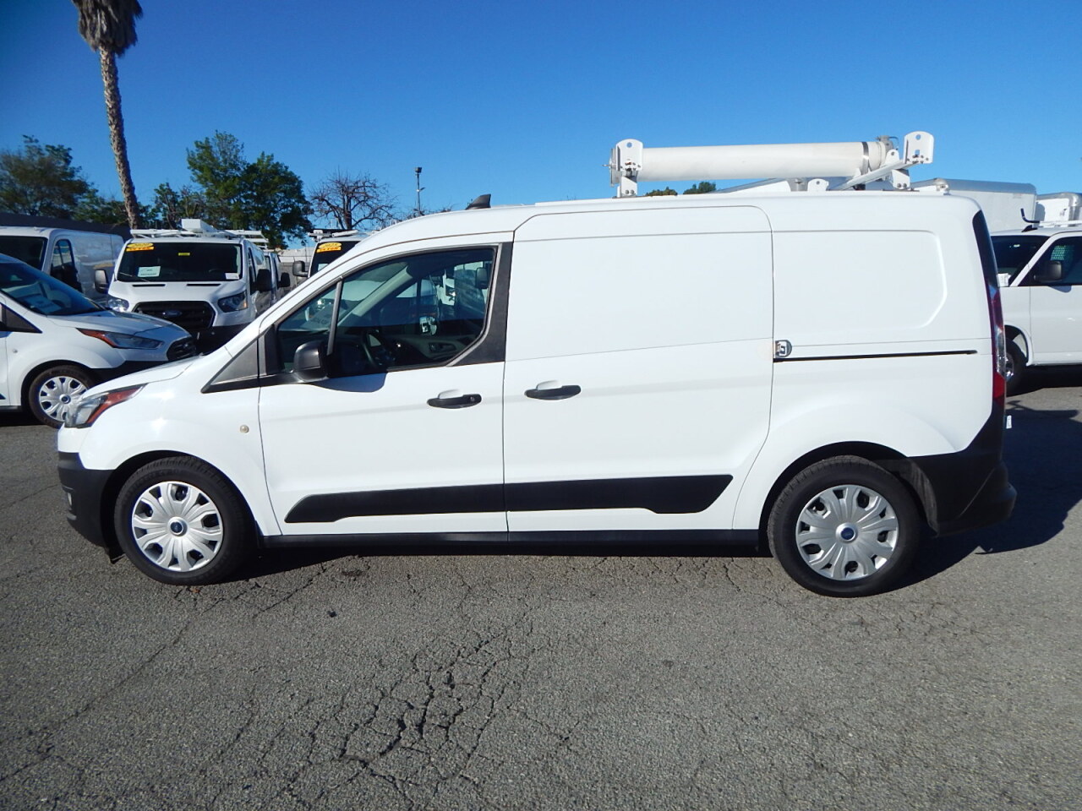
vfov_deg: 61.1
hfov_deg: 76.4
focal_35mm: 22
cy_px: 406
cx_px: 541
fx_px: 688
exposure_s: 1/1500
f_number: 6
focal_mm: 4
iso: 125
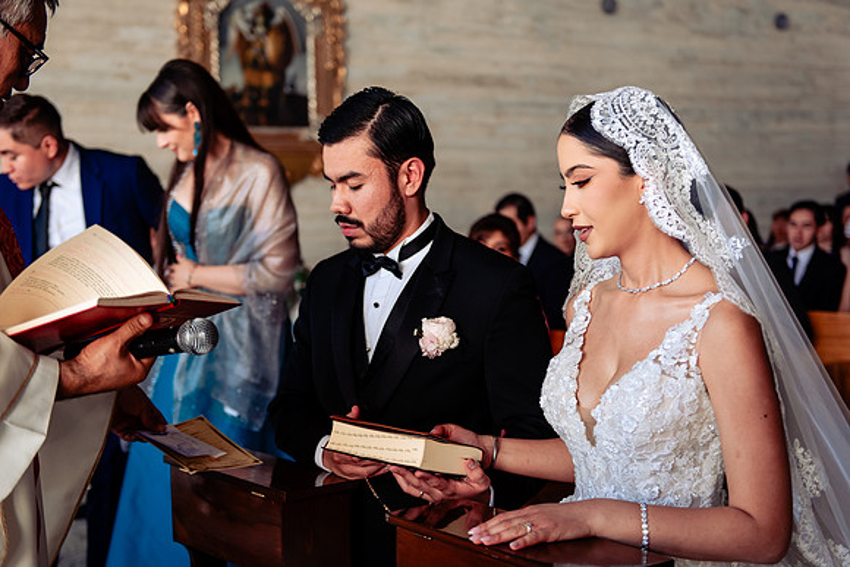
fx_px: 1280
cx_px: 425
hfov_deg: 36.7
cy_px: 284
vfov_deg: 25.0
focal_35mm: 54
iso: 500
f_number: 3.2
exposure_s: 1/400
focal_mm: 52
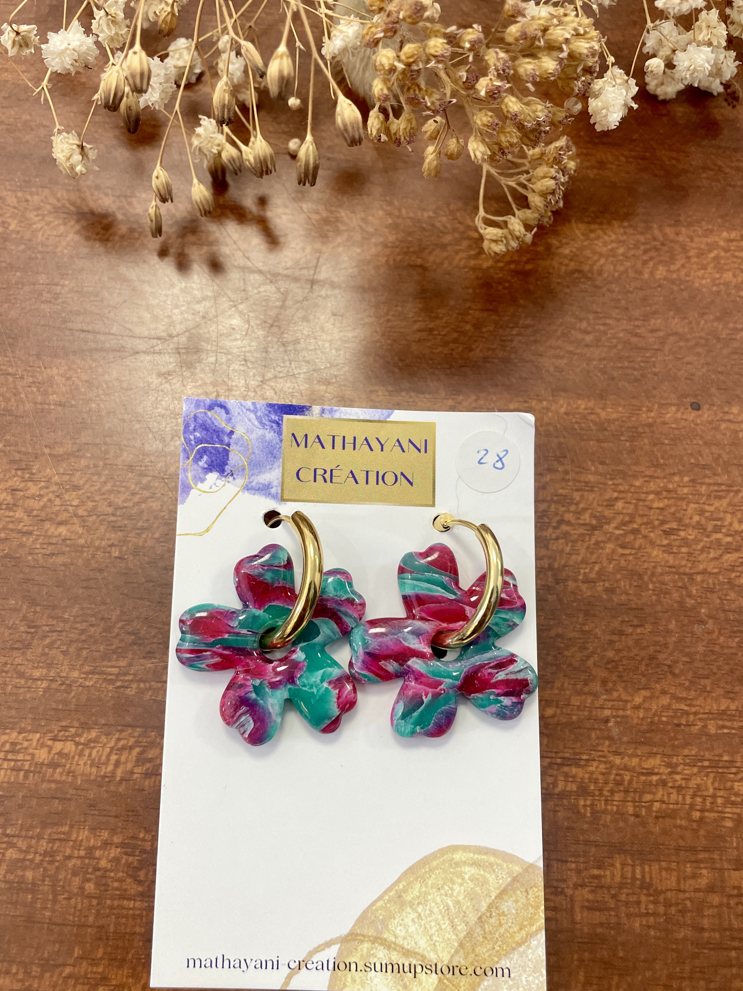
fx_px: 858
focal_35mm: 30
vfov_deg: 59.9
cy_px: 530
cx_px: 359
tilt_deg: -72.4
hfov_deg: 46.8
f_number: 1.6
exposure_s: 1/100
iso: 100
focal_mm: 4.2
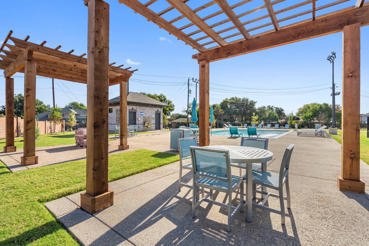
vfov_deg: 73.7
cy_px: 123
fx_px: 164
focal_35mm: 16
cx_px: 184
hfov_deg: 96.7
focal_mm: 16
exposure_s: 1/125
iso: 320
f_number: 9.5
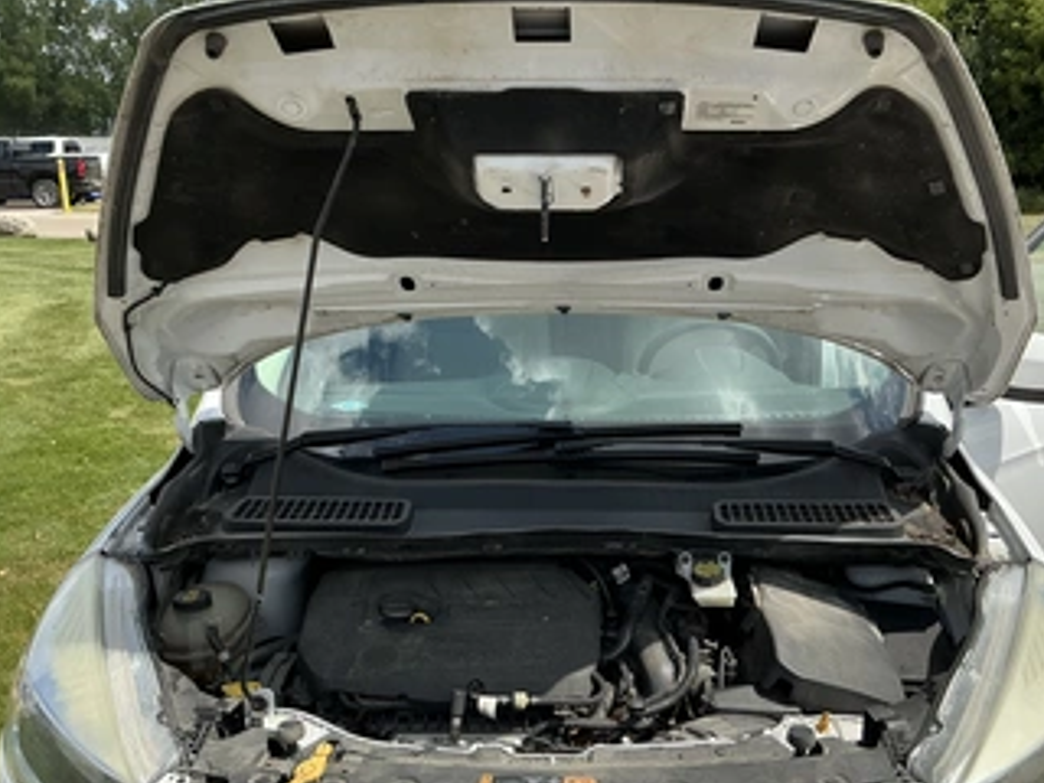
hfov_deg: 52.5
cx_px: 581
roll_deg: +0.2
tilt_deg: -12.5
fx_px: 1056
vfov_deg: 40.7
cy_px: 421
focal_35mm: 35
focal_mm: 3
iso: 25
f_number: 1.8
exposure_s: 1/1377
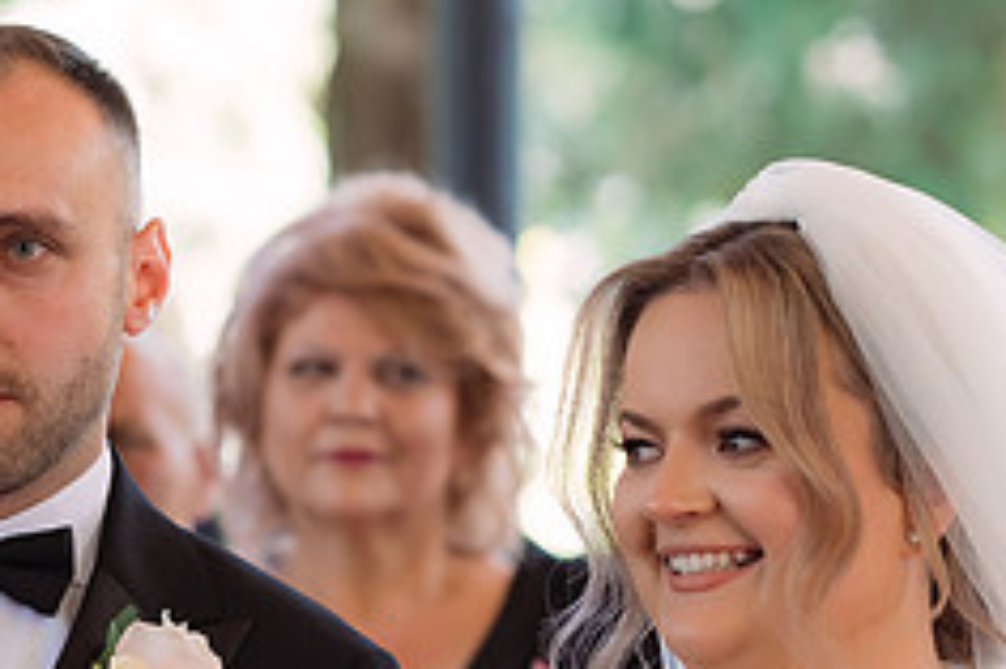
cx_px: 287
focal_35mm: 223
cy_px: 729
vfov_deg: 6.1
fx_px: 6227
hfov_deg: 9.2
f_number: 2.8
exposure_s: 1/400
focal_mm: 85
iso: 1250
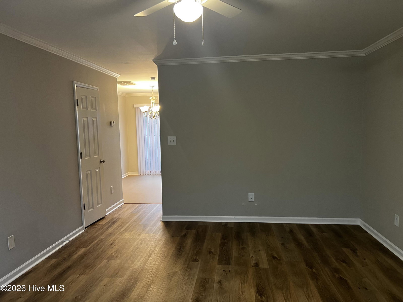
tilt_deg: -5.8
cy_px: 151
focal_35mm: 26
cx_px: 202
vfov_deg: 53.1
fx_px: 303
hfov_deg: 67.3
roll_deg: +1.7
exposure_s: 1/60
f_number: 1.5
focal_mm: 5.7
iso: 250
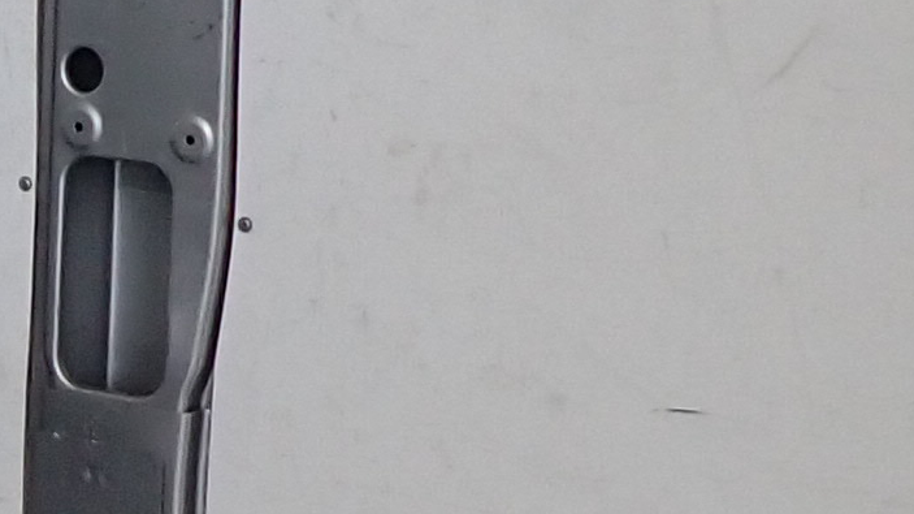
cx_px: -1129
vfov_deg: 7.8
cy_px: 364
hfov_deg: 11.8
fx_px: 3756
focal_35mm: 155
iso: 200
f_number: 2
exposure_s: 1/60
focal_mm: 4.5
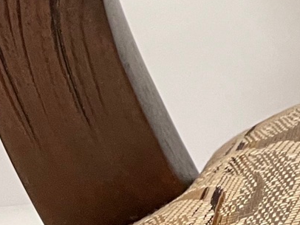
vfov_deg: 10.1
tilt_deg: -42.1
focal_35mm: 129
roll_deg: +3.7
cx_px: 604
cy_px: -309
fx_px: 1119
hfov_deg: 13.2
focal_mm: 4.2
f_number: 1.6
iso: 160
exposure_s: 1/60
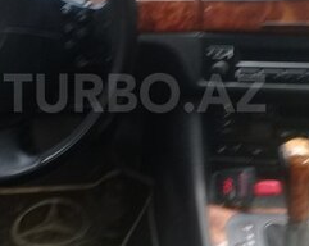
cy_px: 93
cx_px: 135
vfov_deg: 18.4
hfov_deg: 23.0
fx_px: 758
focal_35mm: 83
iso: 64
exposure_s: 1/33
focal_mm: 3.3
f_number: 2.2
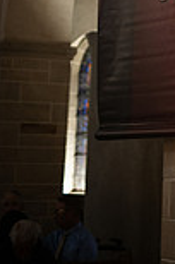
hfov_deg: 9.1
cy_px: -105
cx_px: 253
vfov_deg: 13.4
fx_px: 1069
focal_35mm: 146
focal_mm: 50
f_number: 1.6
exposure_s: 1/125
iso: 2500
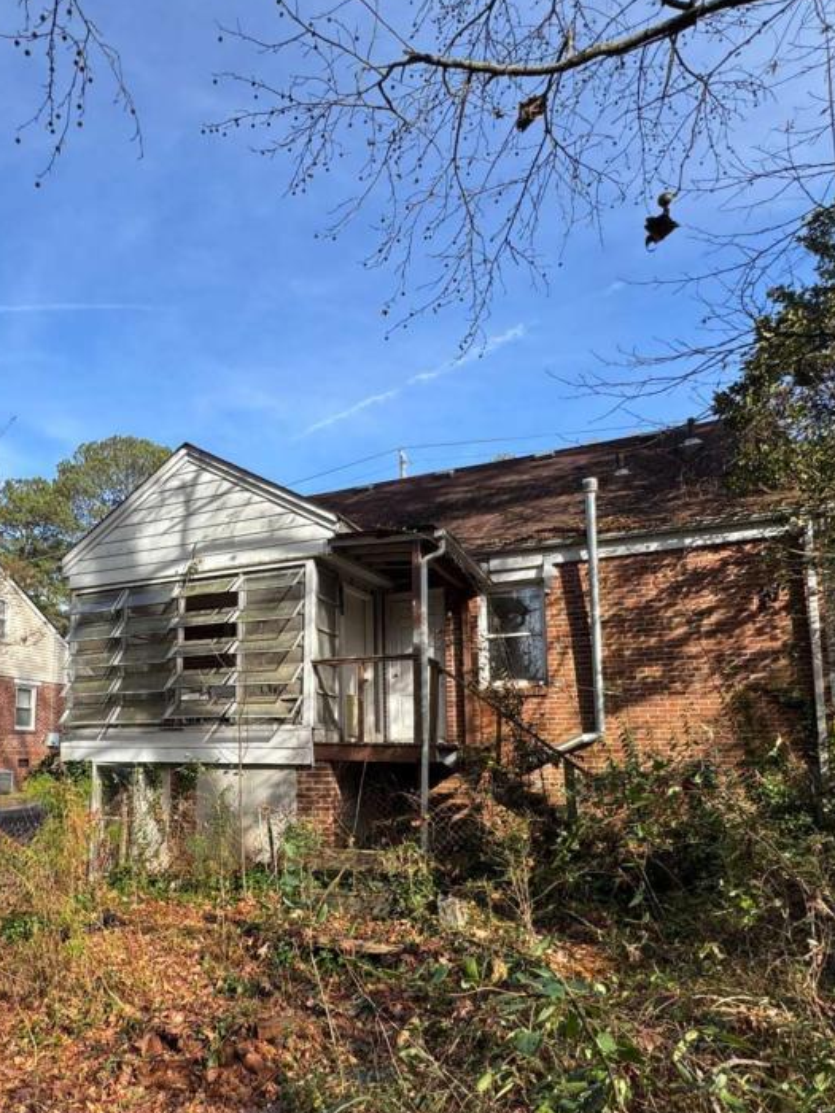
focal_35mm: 24
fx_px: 772
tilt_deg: +6.8
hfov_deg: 55.1
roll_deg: -0.6
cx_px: 250
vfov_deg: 70.8
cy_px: 669
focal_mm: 2.22
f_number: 2.2
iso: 50
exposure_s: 1/693
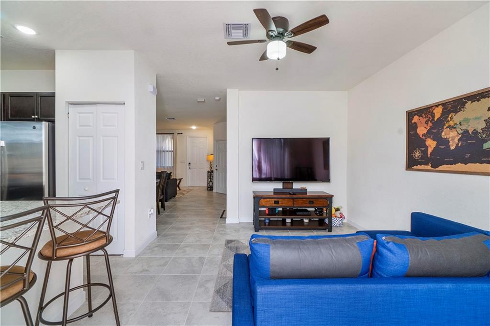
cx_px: 245
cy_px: 163
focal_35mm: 15
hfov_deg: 100.4
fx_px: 204
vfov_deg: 77.3
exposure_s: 1/6
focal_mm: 10
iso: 160
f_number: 11
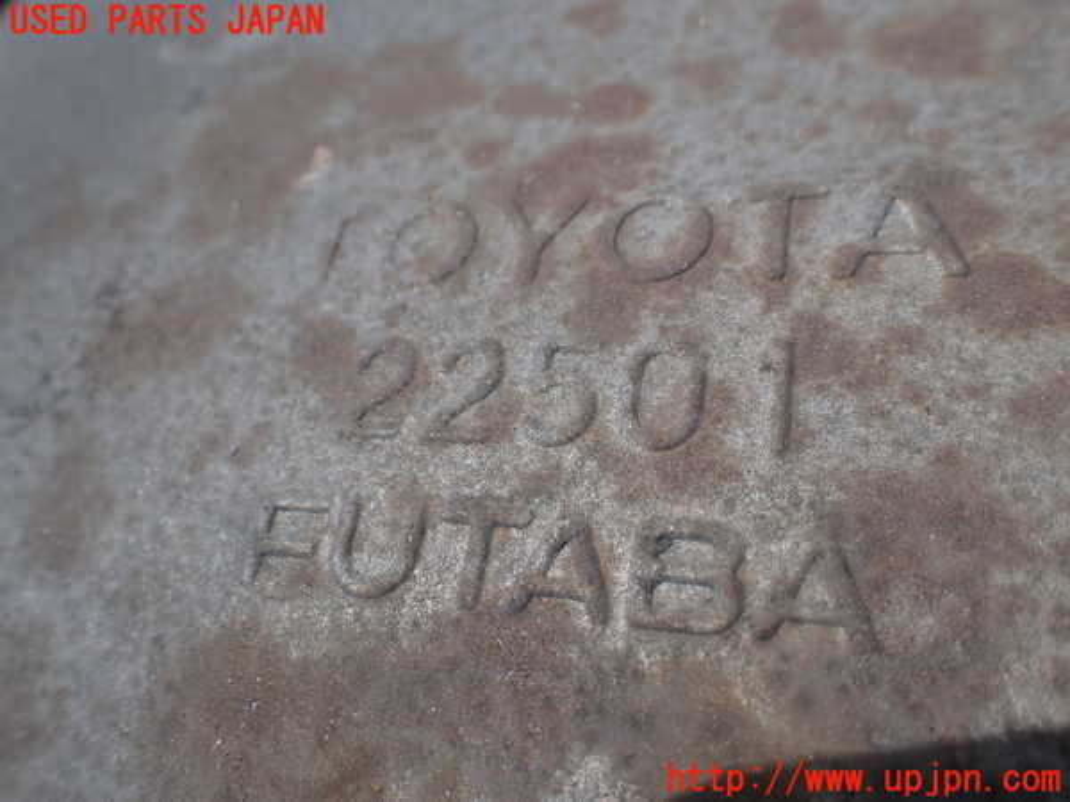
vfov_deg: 46.8
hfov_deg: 60.0
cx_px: 535
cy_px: 401
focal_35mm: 30
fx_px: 927
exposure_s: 1/200
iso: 100
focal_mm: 5.4
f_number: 9
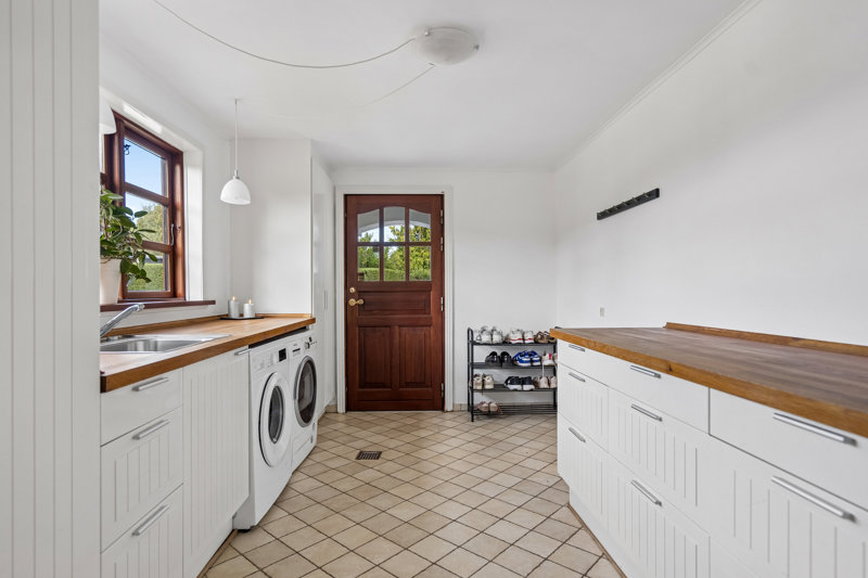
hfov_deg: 90.0
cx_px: 434
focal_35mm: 18
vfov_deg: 67.4
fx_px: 434
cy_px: 289
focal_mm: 18
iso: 400
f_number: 4
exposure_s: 1/100
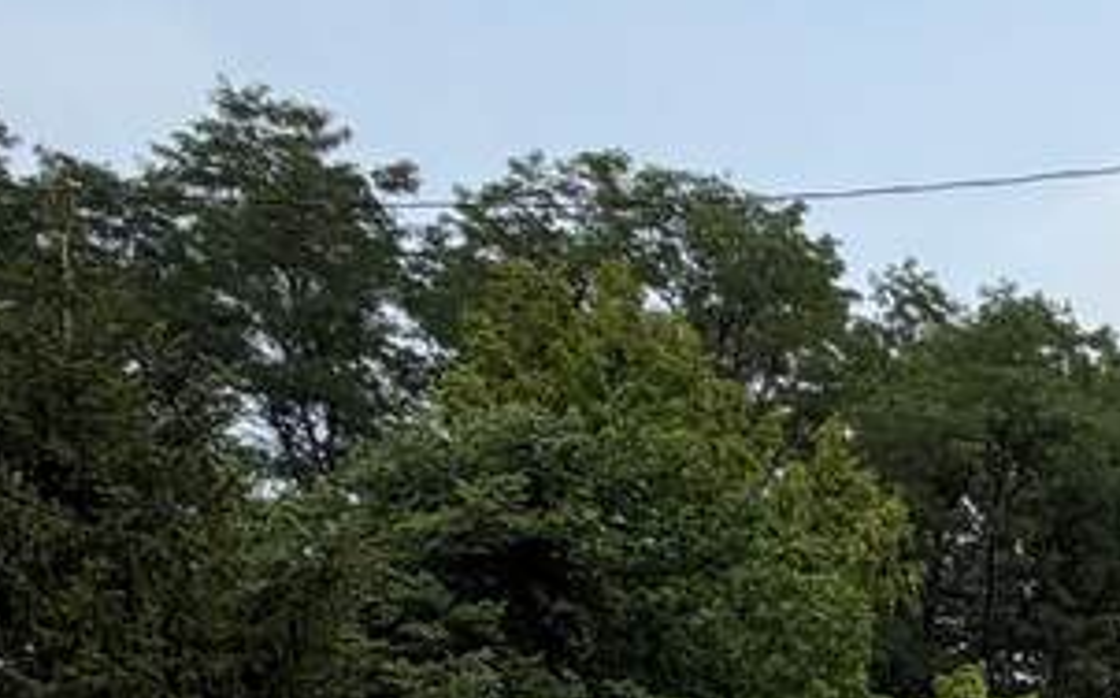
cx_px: 1932
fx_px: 1921
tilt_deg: -0.8
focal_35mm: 63
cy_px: 1036
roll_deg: +0.5
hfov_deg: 22.2
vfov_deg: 18.3
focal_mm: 2.22
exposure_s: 1/985
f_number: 2.2
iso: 20
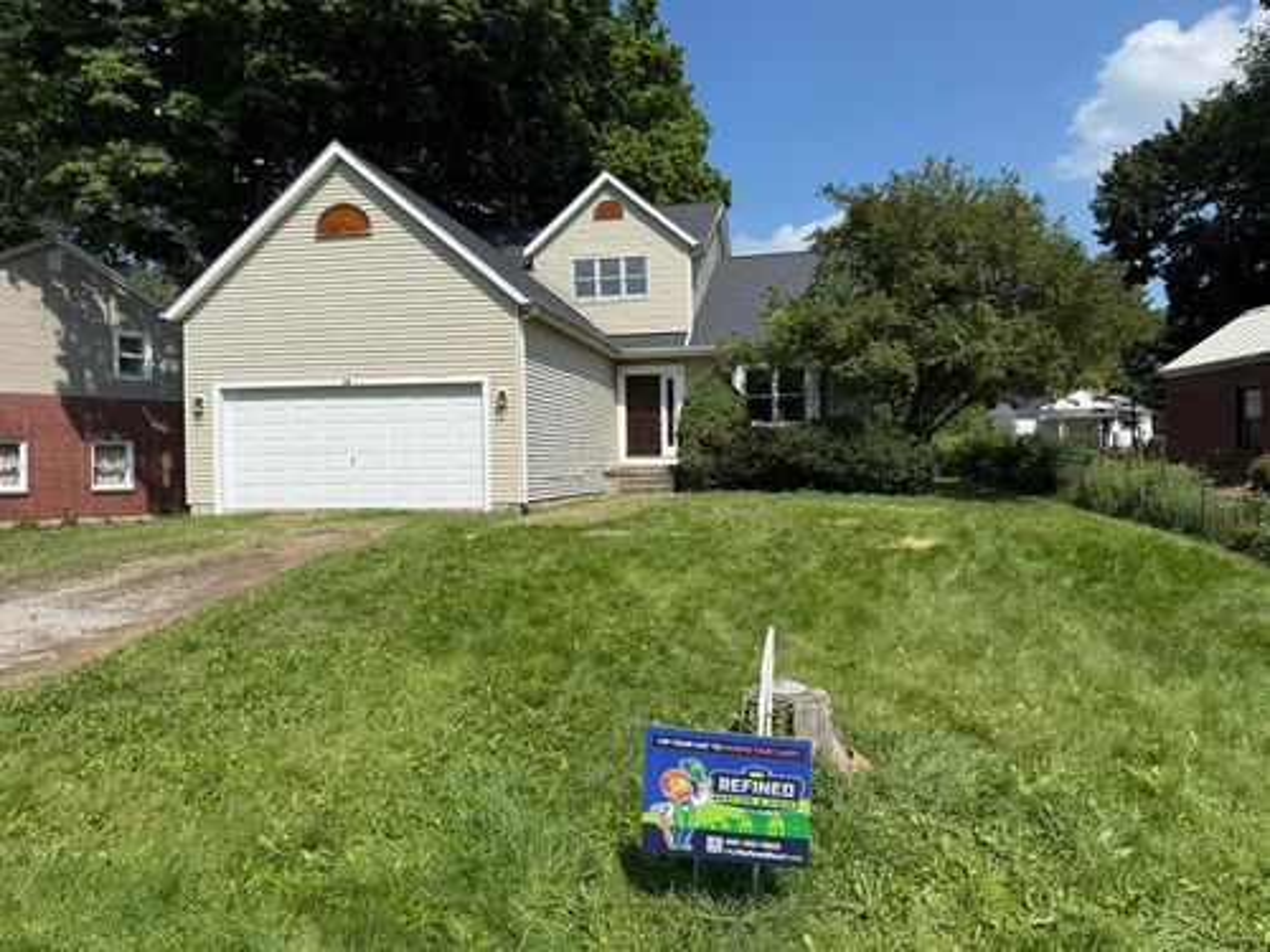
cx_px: 635
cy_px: 476
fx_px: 881
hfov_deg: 71.6
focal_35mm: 24
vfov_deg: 56.8
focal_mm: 6.76
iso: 80
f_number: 1.78
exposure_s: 1/6173
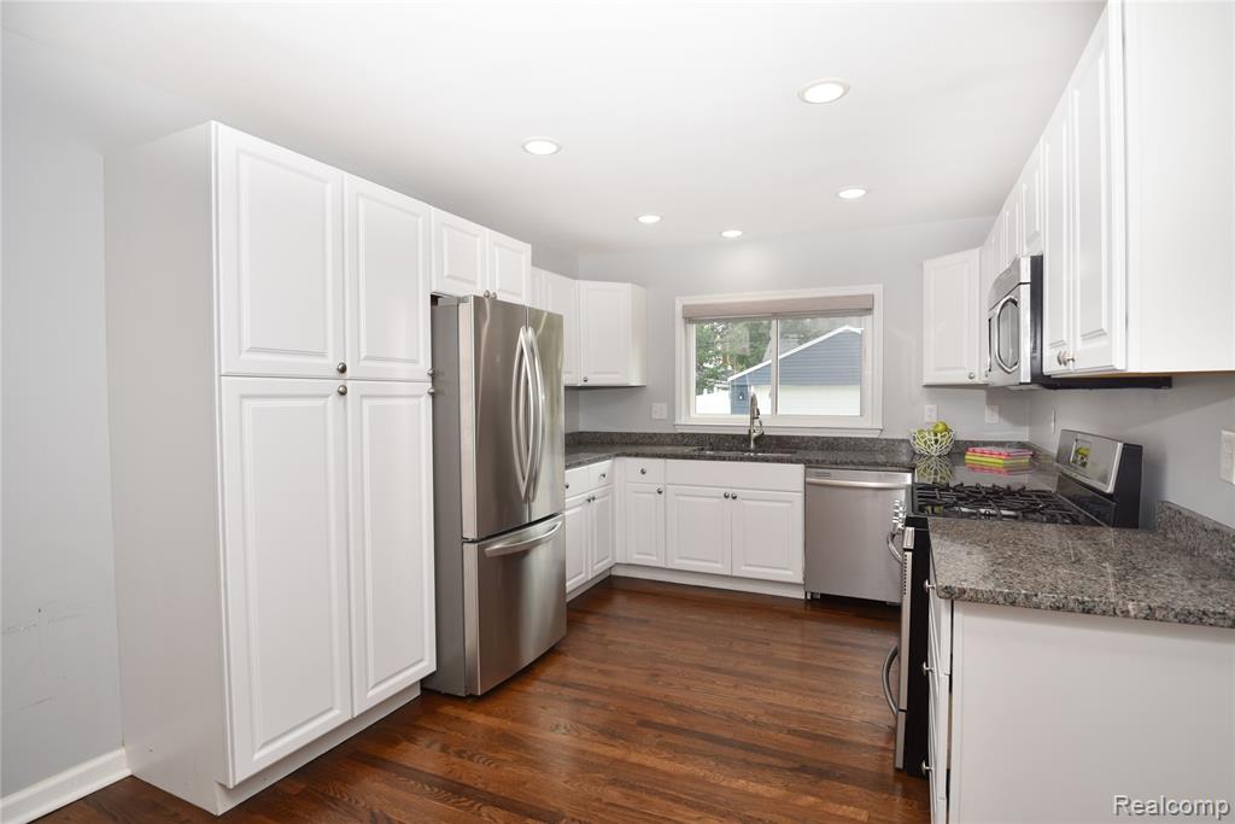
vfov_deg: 70.5
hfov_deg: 93.3
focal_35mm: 17
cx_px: 618
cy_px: 412
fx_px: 583
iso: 125
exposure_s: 1/60
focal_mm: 17
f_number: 6.3
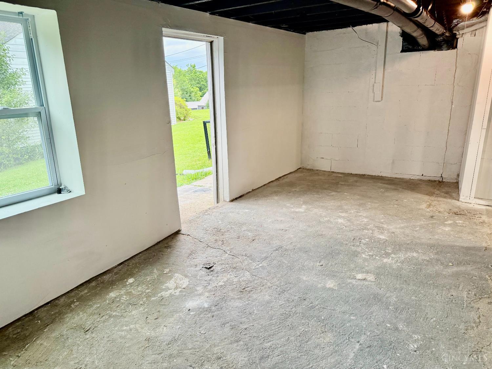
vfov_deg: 56.8
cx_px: 246
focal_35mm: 24
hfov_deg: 71.6
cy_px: 184
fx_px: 341
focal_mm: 6.76
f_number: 1.78
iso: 200
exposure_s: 1/120
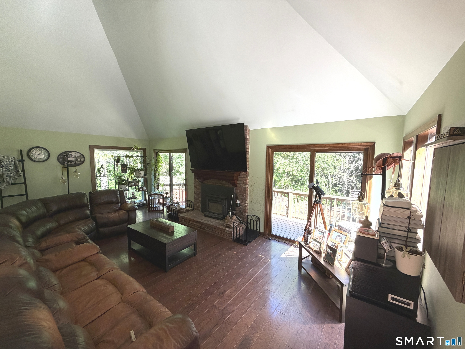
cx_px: 232
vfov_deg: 85.7
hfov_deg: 102.1
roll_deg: +0.0
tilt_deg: -5.2
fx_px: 188
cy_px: 174
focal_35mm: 14
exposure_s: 1/121
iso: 160
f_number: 2.2
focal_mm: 2.22
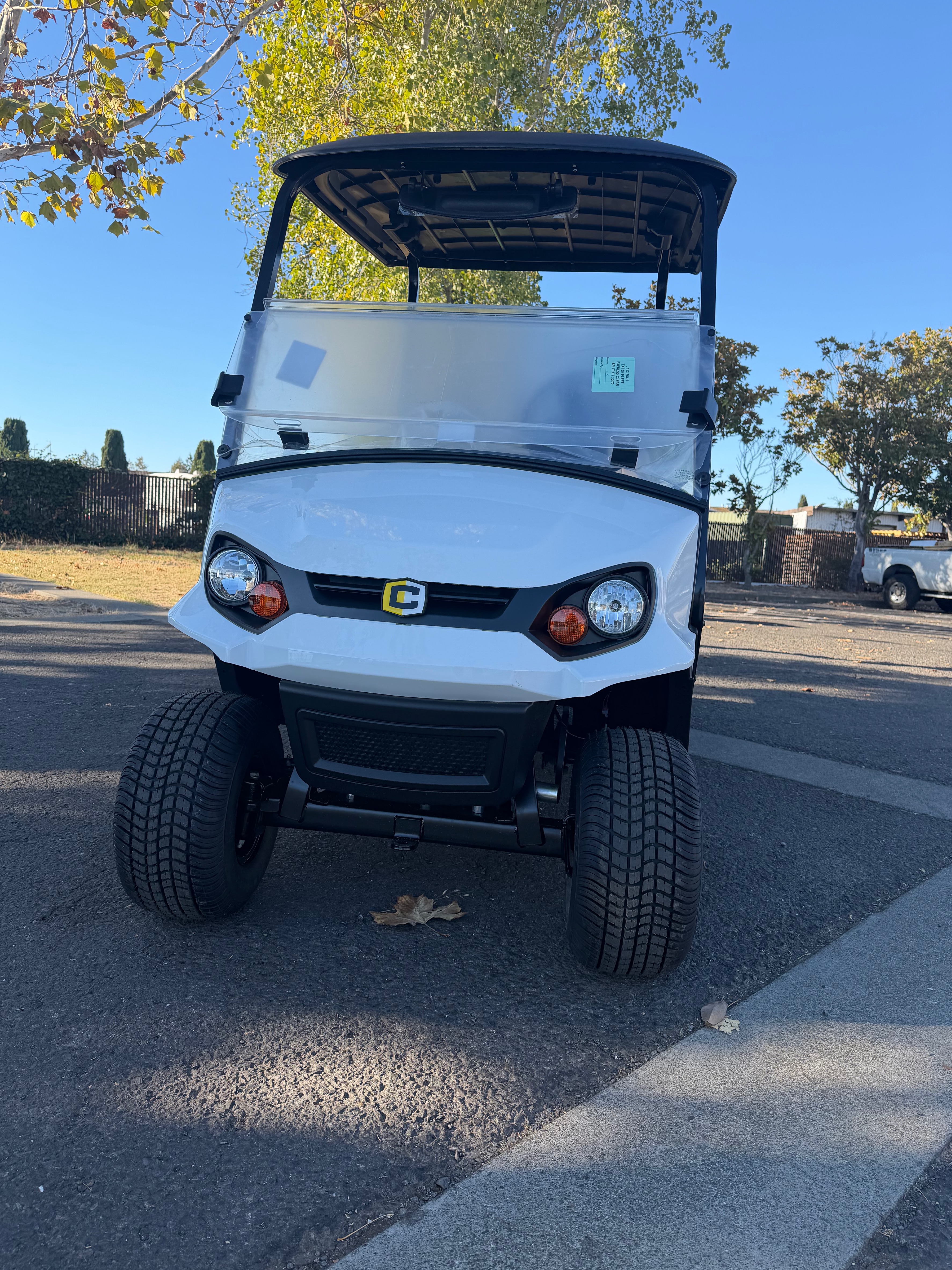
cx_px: 476
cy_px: 635
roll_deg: -1.8
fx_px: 880
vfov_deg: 71.6
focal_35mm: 24
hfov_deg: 56.8
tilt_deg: -5.1
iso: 80
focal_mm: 6.76
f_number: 1.78
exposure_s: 1/1522
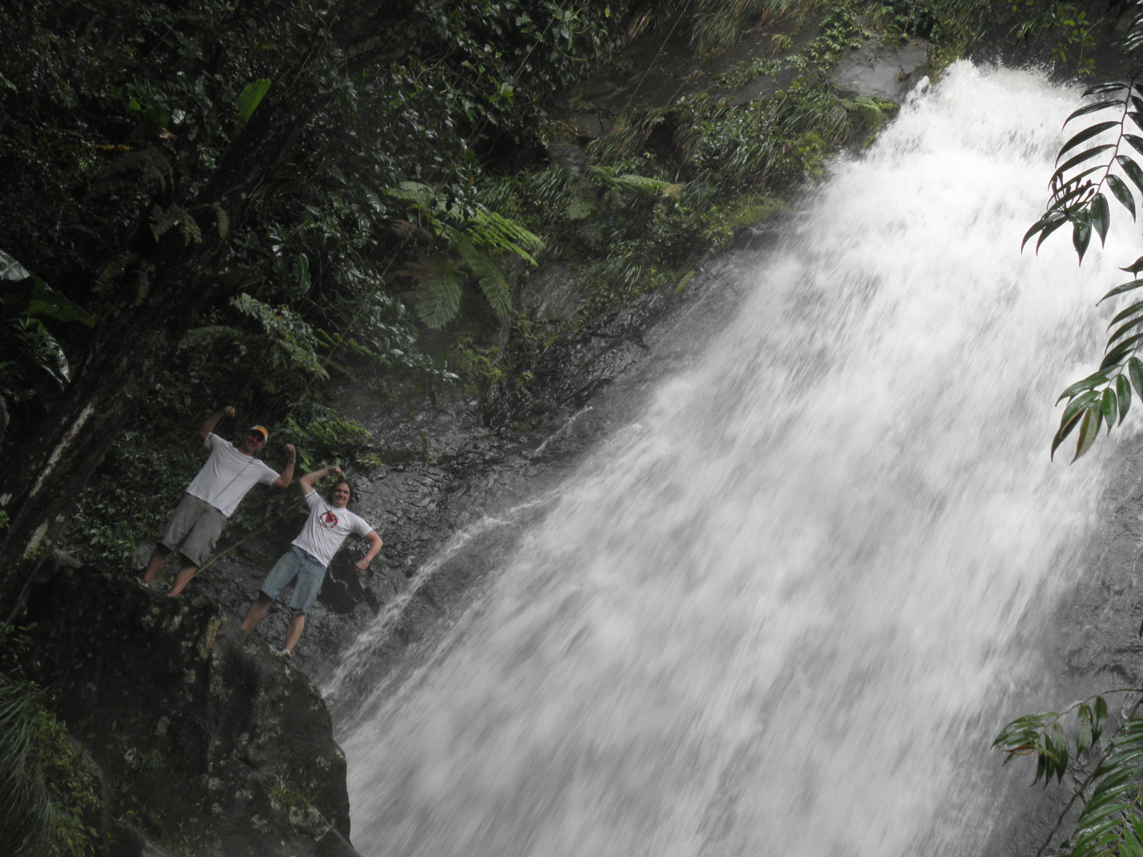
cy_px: 428
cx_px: 572
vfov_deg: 22.3
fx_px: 2179
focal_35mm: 66
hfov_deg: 29.4
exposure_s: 1/50
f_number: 3.7
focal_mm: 11.76
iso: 125
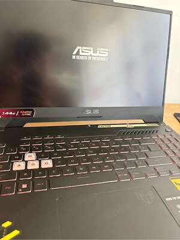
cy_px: 120
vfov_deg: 67.3
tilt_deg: -27.7
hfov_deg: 53.1
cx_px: 90
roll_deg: -5.8
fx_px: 180
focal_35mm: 26
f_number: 1.6
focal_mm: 5.96
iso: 400
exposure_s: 1/60
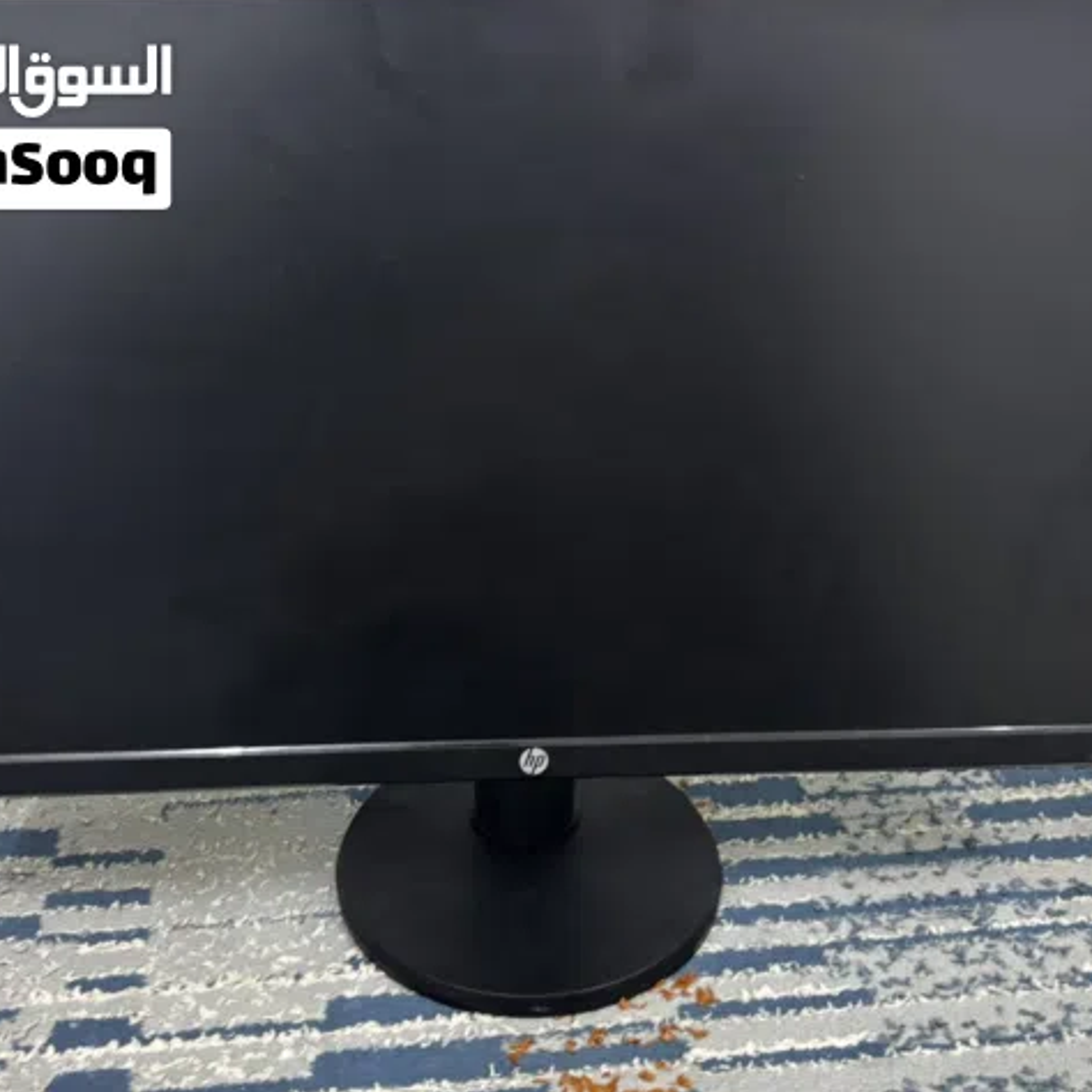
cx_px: 518
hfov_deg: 52.5
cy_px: 541
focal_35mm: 31
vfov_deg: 52.5
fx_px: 1106
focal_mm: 5.96
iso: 500
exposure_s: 1/33
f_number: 1.6
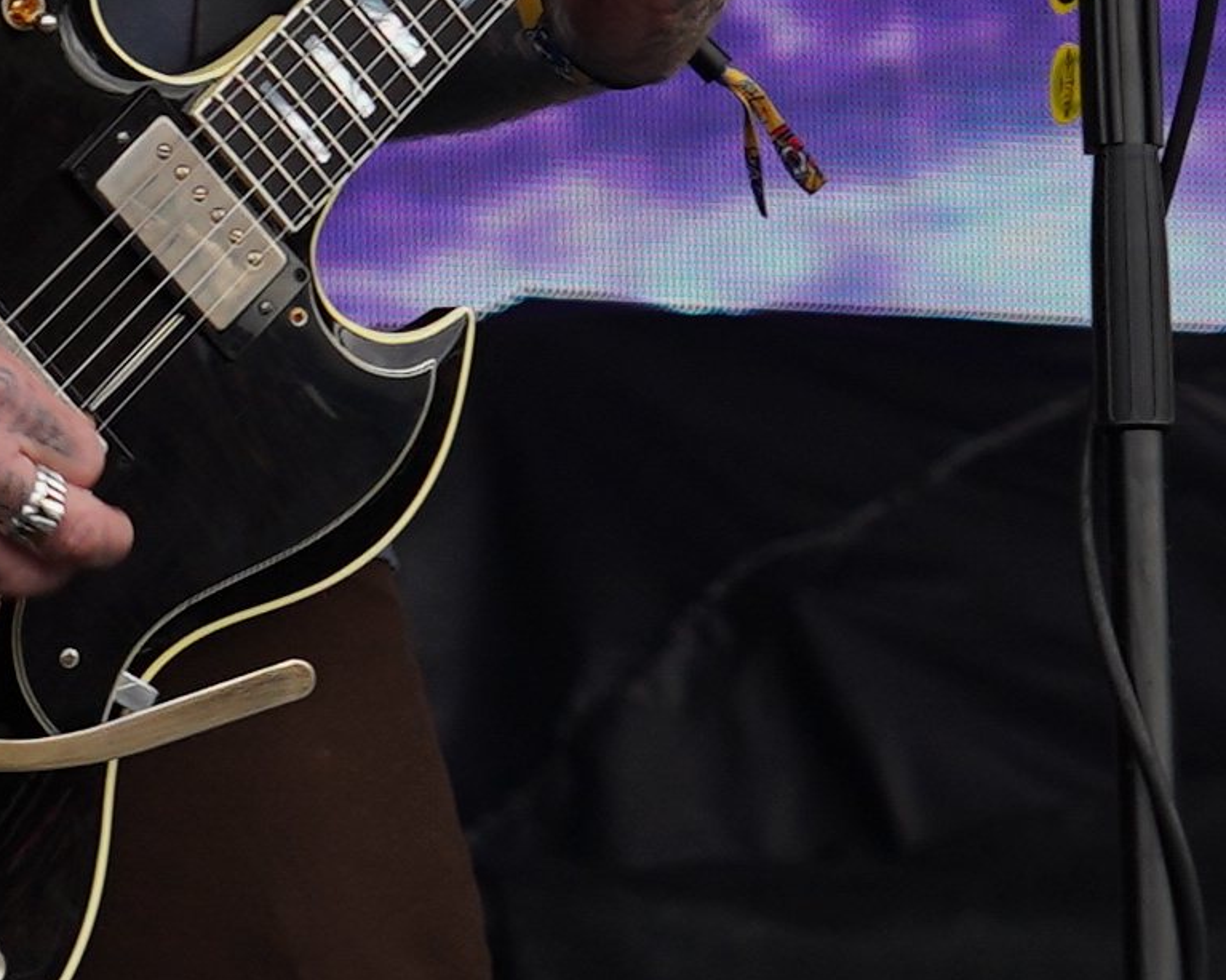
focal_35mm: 514
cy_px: -88
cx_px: 43
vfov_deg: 3.0
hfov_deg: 3.8
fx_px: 18643
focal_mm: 70
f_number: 5.6
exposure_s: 1/160
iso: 100
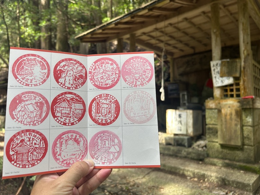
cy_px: 98
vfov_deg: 53.1
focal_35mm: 26
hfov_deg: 67.3
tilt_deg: +3.7
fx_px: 195
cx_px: 130
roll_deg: -0.8
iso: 40
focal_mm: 5.7
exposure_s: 1/121
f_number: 1.5
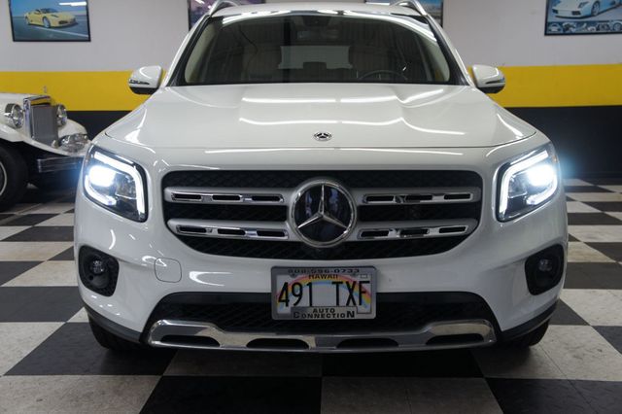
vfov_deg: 35.5
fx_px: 648
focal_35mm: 38
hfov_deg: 51.3
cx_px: 311
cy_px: 207
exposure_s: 1/40
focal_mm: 25
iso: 200
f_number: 4
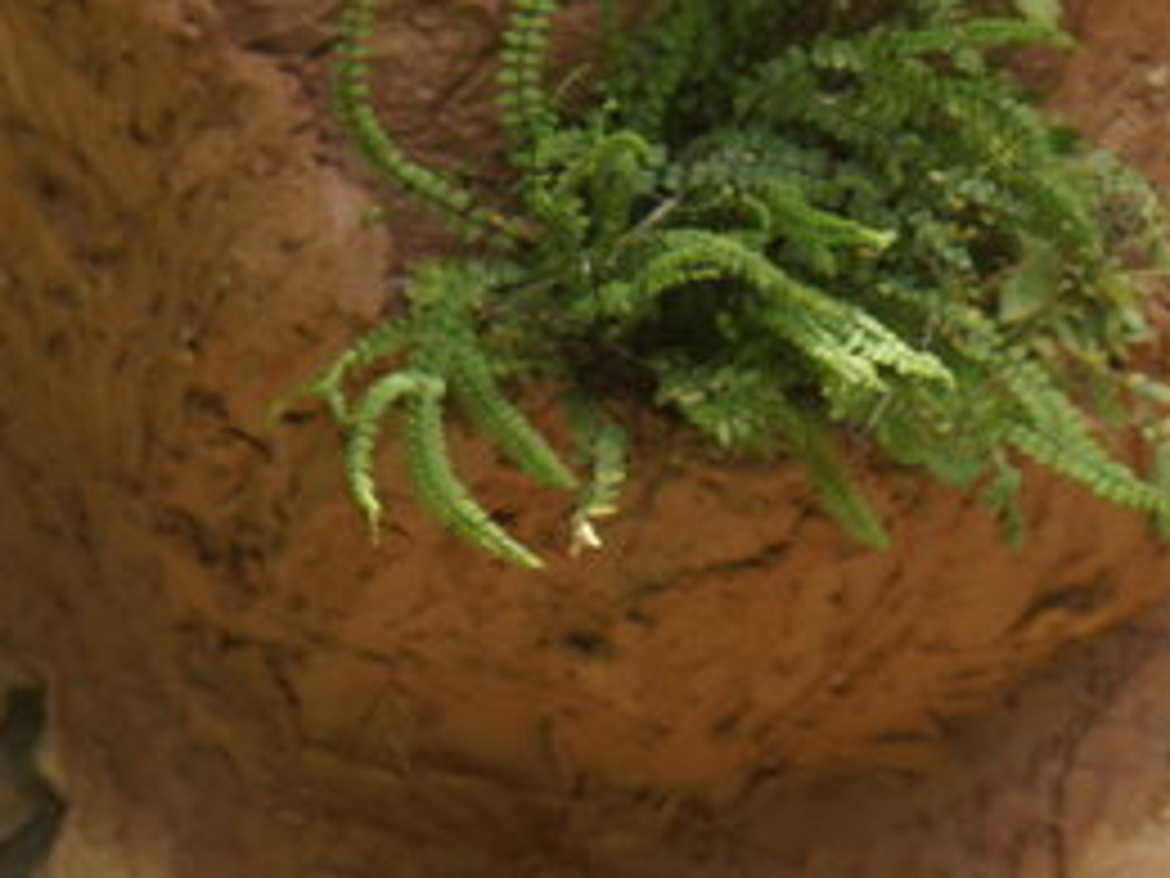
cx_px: 1058
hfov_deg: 6.4
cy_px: -833
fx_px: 10512
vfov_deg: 4.7
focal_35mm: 311
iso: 100
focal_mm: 70
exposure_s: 1/125
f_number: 5.6
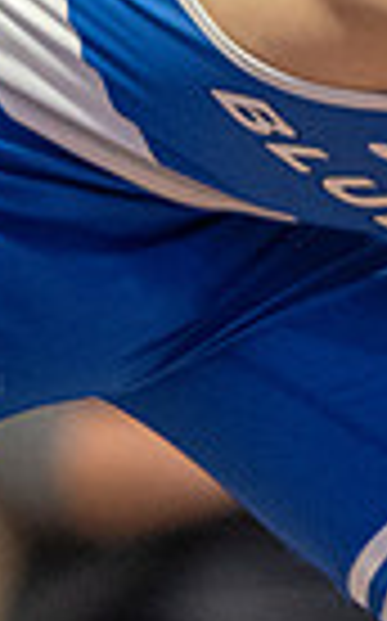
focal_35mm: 1533
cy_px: 418
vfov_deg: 1.4
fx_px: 25924
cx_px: 206
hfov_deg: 0.9
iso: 3200
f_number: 2.8
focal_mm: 200
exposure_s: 1/1000
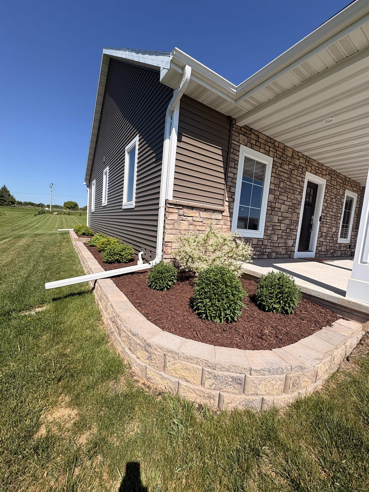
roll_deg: -5.7
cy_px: 246
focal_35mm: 14
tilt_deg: -5.3
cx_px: 184
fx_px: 199
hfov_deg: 85.7
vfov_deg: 102.1
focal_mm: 2.22
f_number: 2.2
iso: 50
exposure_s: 1/2415
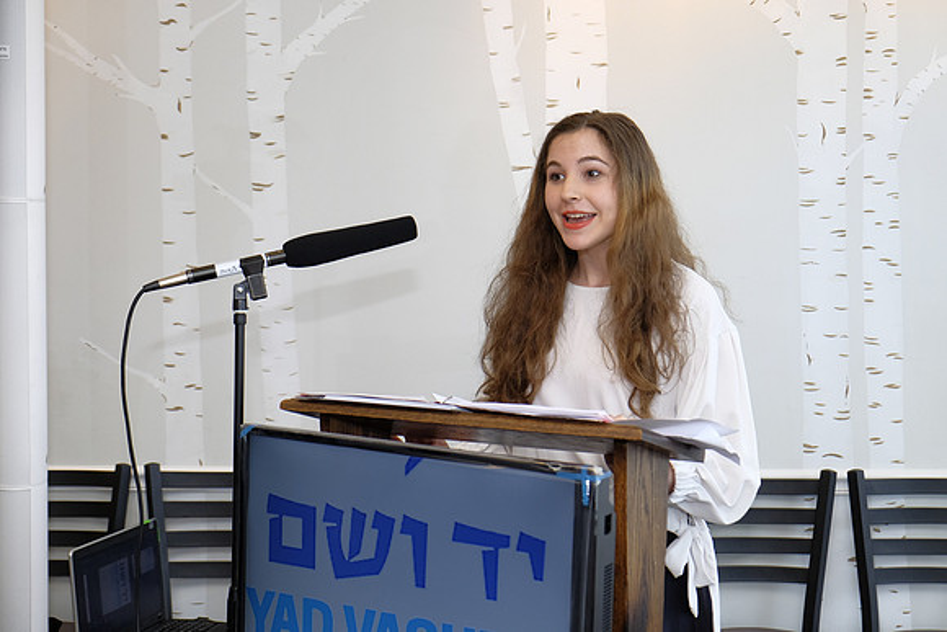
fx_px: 1342
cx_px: 474
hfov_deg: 38.9
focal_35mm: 51
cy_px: 316
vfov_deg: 26.5
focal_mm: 34.3
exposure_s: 1/180
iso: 800
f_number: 3.6
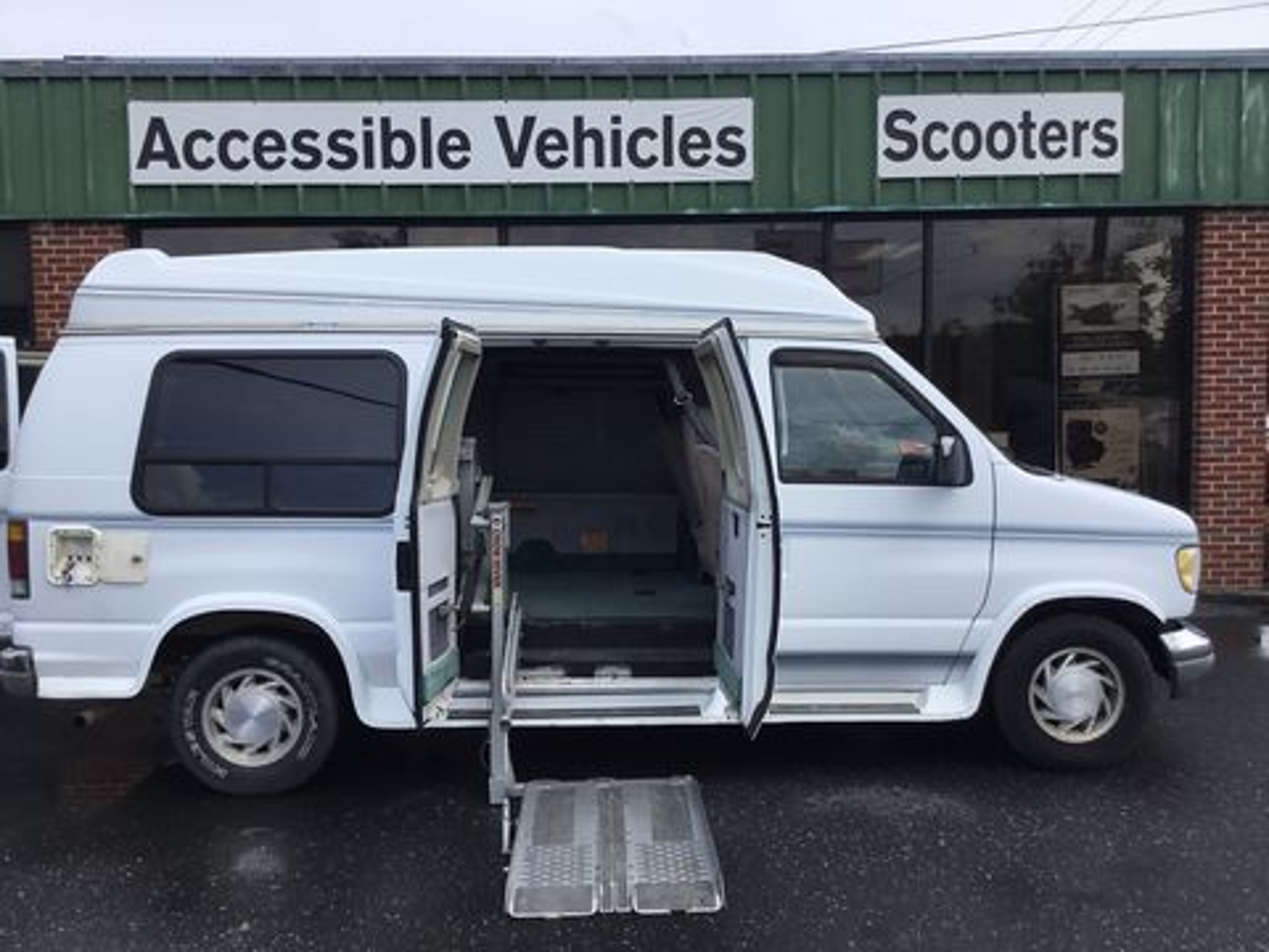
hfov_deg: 58.4
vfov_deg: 45.4
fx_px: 1136
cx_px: 634
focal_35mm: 31
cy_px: 476
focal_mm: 3.3
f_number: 2.4
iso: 25
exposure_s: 1/959
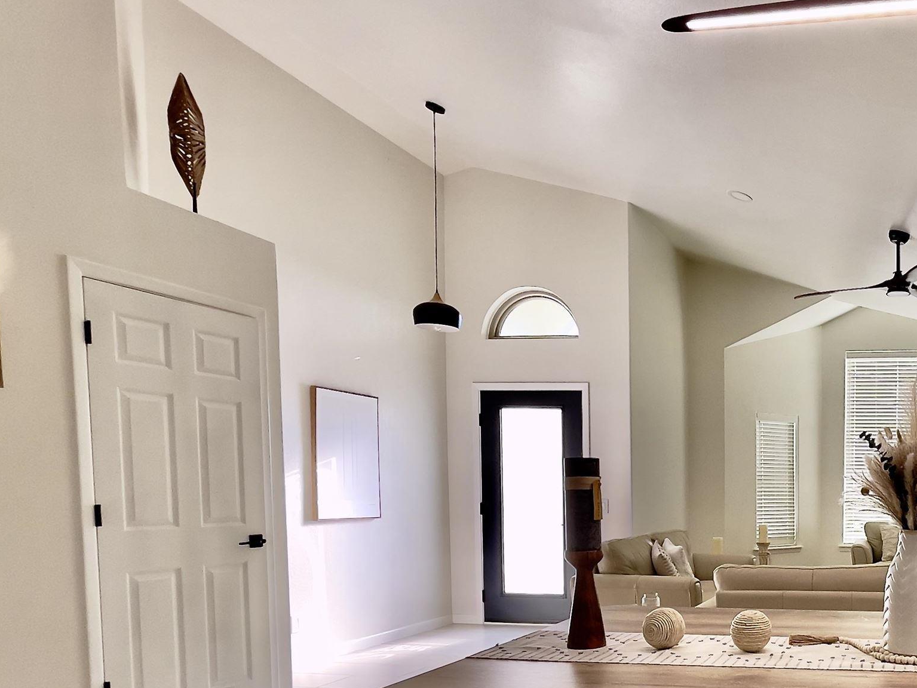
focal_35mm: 26
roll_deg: -0.5
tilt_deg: -3.7
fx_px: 689
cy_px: 533
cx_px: 848
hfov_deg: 56.6
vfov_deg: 50.4
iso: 80
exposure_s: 1/99
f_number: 2.4
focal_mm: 1.54
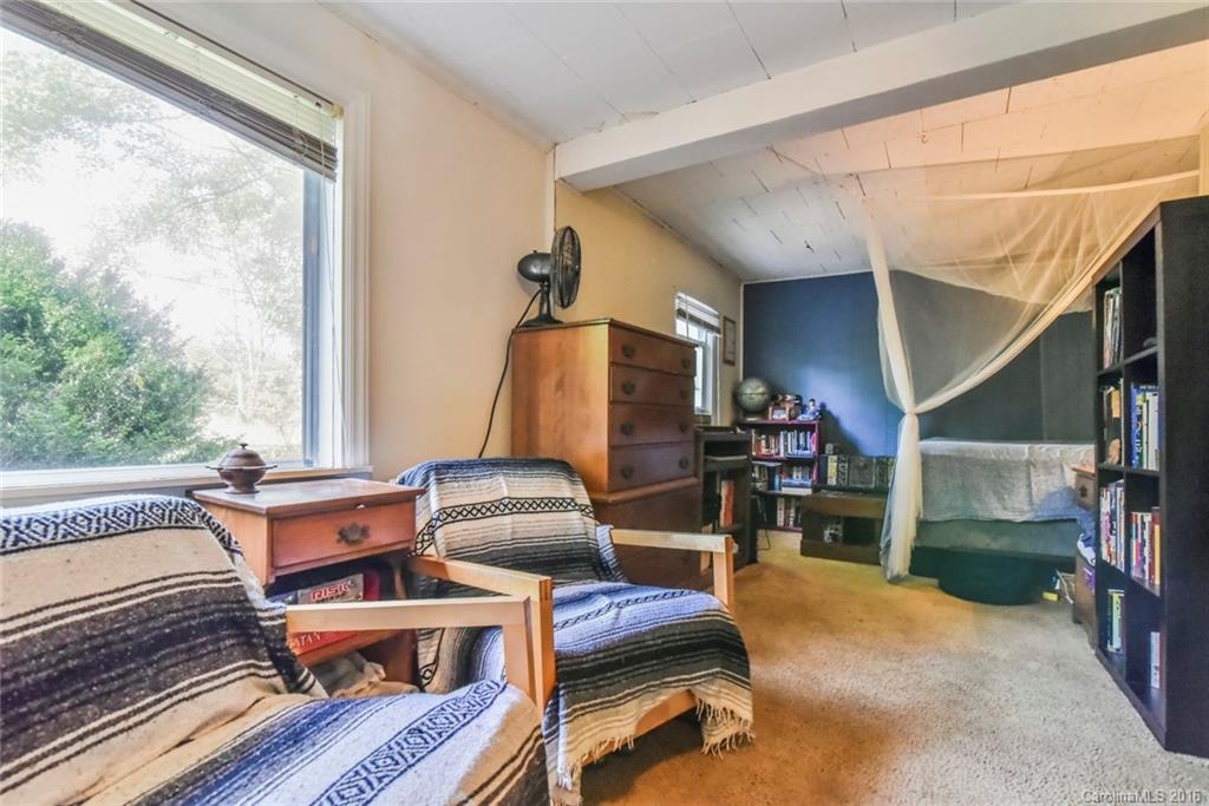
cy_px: 403
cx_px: 604
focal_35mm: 16
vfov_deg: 73.8
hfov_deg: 96.7
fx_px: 537
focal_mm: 16
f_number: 5.6
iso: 4000
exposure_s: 1/200
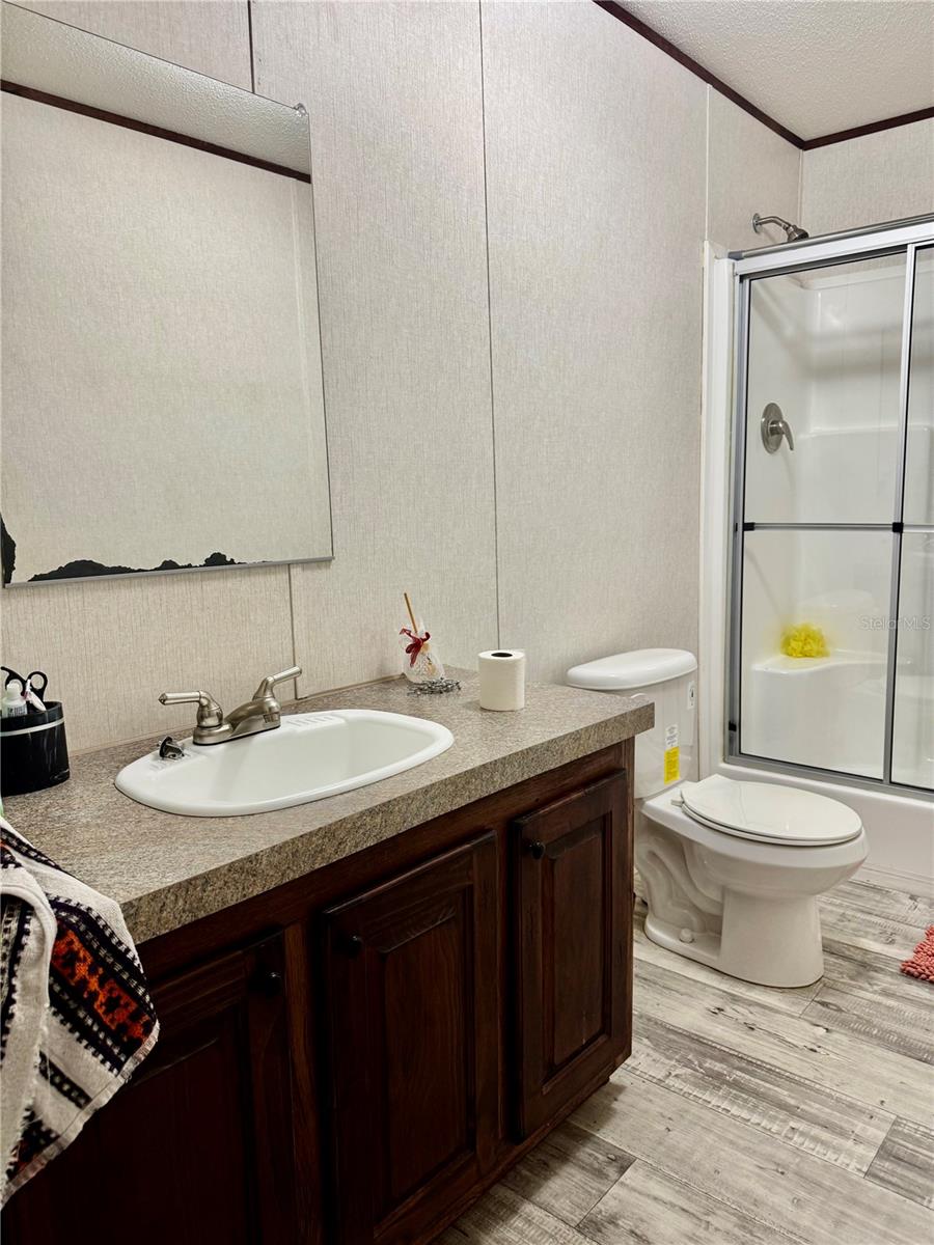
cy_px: 622
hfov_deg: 56.8
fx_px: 863
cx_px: 467
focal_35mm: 24
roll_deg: +1.8
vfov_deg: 71.6
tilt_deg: -7.9
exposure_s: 1/60
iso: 100
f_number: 1.78
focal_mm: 6.76
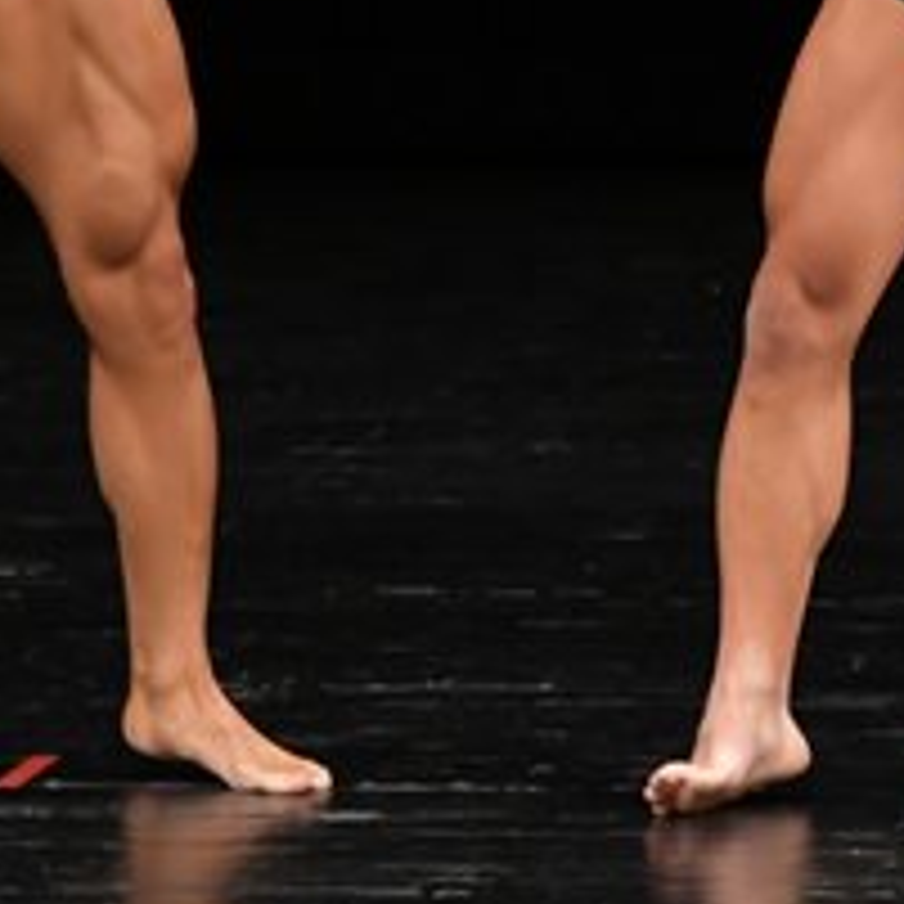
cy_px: -207
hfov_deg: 2.0
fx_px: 26119
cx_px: 911
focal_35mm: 884
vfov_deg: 2.0
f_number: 5.6
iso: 2500
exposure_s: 1/400
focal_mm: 180
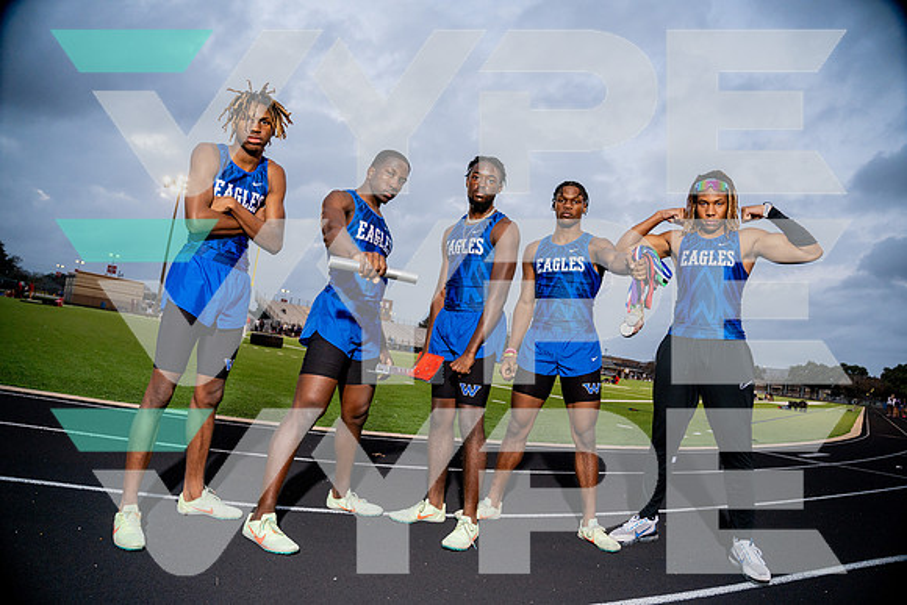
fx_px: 504
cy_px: 302
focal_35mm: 20
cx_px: 454
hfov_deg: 84.0
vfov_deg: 62.0
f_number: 4
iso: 500
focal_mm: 20
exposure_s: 1/200
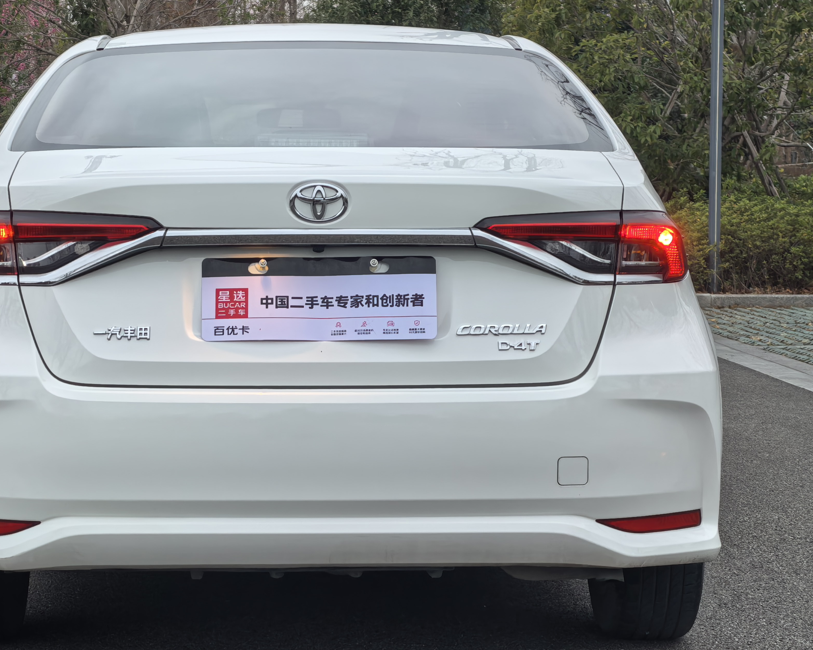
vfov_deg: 16.4
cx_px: 286
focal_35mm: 94
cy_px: 330
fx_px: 2262
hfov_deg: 20.3
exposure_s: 1/167
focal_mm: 6.98
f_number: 1.4
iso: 200
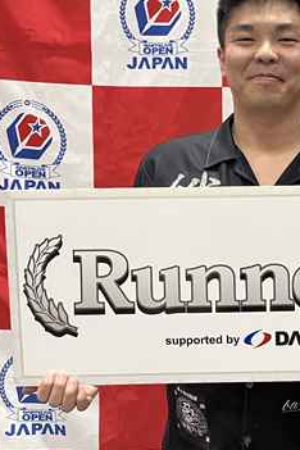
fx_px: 675
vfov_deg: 36.8
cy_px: 193
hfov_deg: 22.0
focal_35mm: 54
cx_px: 413
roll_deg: -0.6
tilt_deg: -6.8
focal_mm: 5.1
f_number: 1.6
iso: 250
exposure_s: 1/50
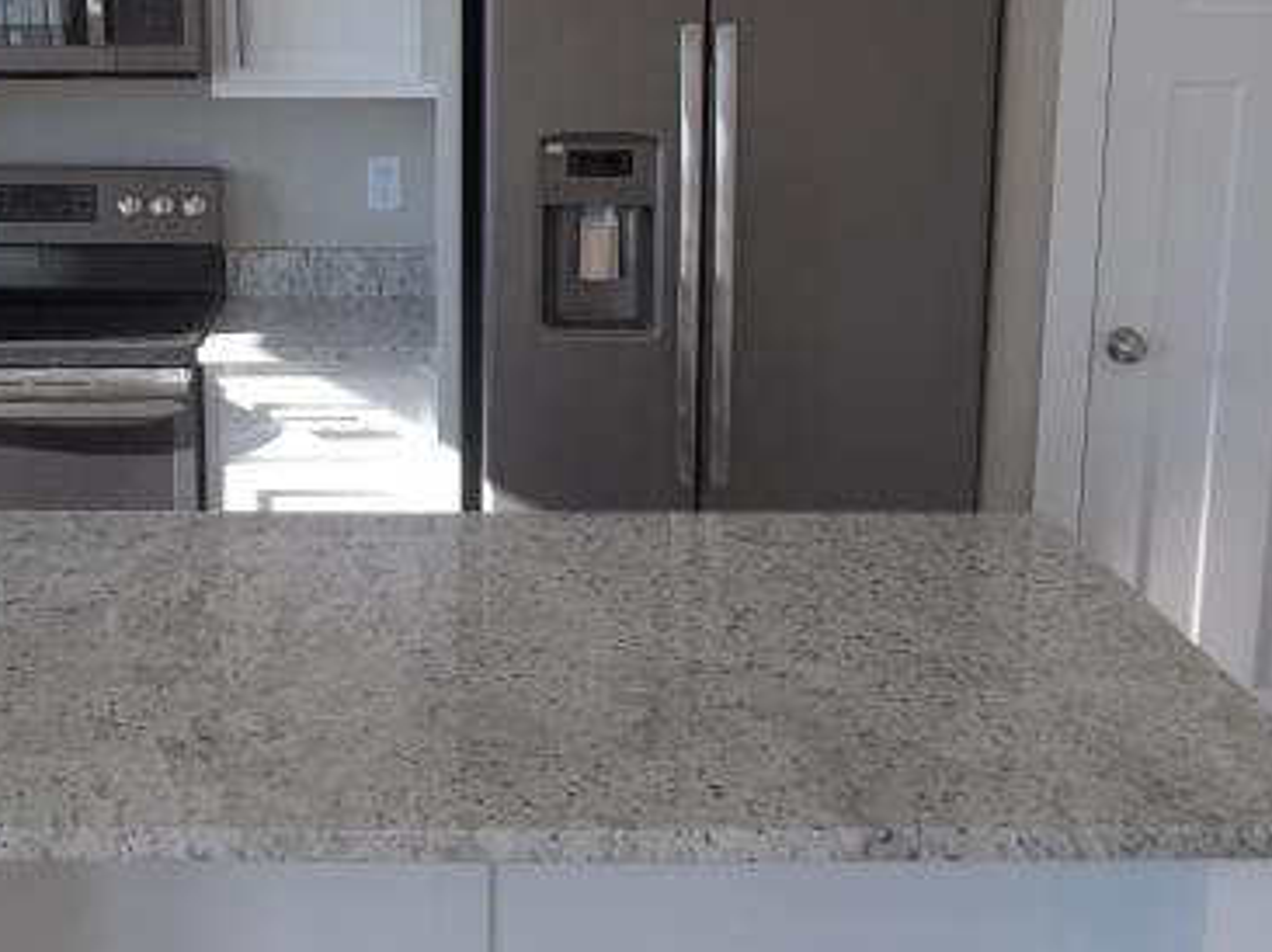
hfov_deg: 34.1
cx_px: 452
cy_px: 462
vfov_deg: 26.1
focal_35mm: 56
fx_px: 2056
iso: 64
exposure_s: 1/100
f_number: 2.9
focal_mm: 5.7
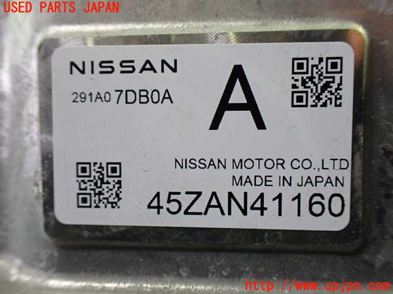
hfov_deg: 60.0
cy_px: 147
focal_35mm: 30
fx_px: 341
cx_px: 196
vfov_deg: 46.8
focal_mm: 5.4
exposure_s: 1/100
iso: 800
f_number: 2.3
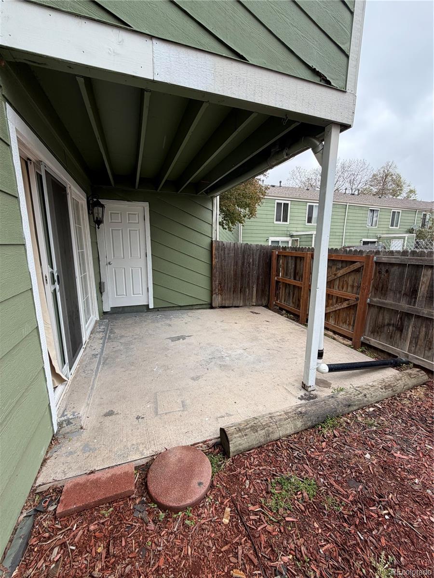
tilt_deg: -9.5
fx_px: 234
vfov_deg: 102.1
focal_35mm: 14
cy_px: 289
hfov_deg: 85.7
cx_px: 217
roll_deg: +1.9
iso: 40
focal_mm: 2.22
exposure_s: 1/174
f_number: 2.2
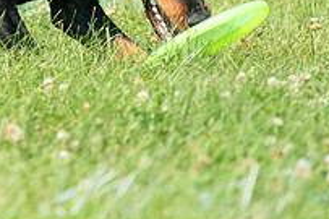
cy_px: -72
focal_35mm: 710
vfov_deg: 1.9
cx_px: -63
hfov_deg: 2.9
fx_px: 6483
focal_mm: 248
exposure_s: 1/4000
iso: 1600
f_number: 5.6
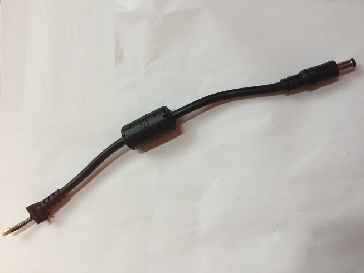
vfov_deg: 48.2
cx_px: 182
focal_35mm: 29
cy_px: 136
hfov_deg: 61.7
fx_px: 305
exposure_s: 1/100
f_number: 2.2
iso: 40
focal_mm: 4.15
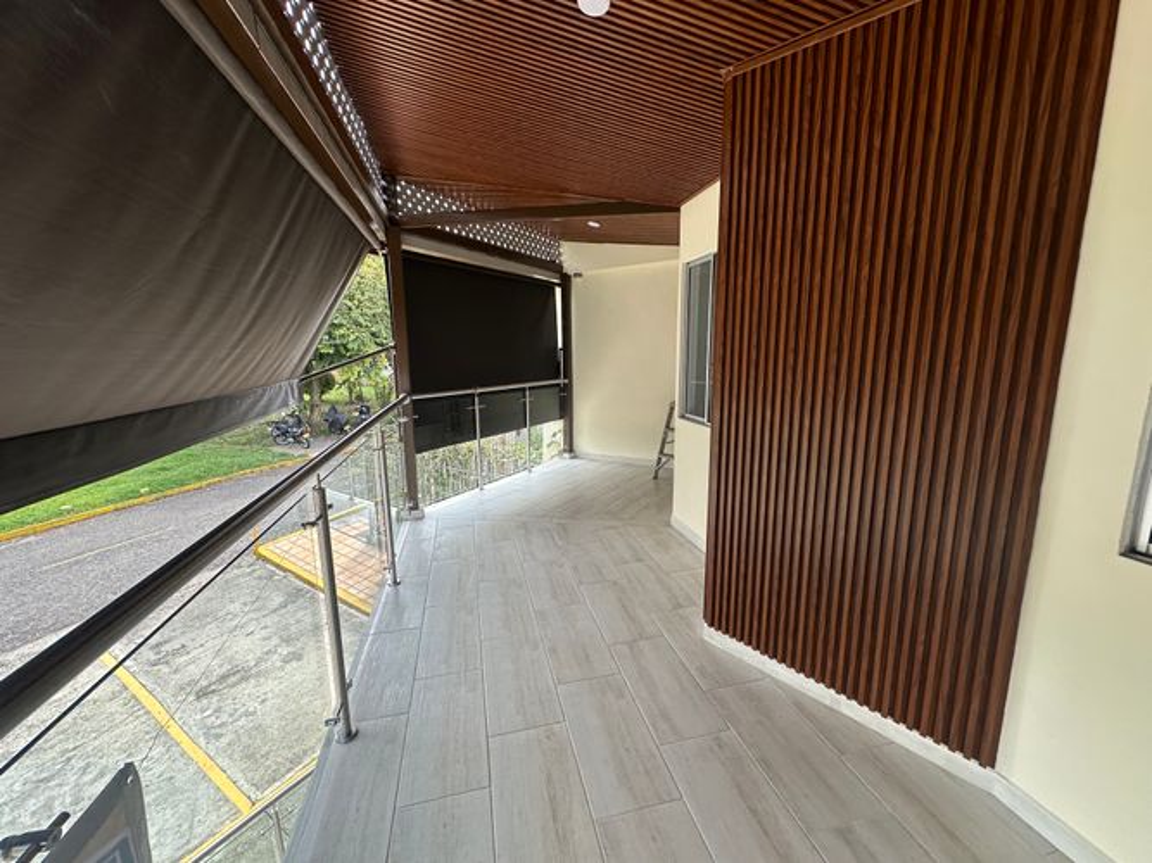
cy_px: 432
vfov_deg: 85.7
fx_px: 466
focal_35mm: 14
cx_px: 576
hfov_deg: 102.1
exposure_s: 1/191
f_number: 2.2
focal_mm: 2.22
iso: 40
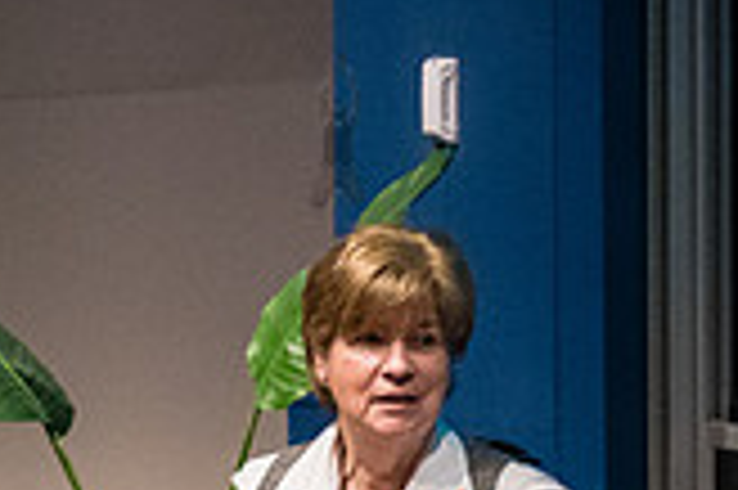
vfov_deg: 2.9
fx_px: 9523
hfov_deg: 4.4
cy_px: 562
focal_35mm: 465
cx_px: 333
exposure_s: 1/160
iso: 8000
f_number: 4
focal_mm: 128
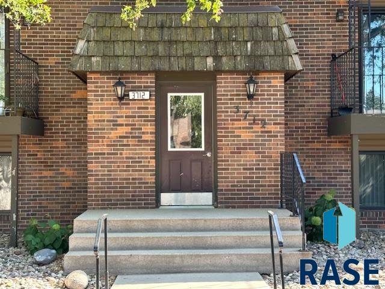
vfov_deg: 30.3
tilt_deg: +0.7
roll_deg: +0.3
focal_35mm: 48
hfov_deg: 39.7
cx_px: 192
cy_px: 144
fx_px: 534
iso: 64
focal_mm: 6.86
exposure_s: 1/233
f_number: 1.78
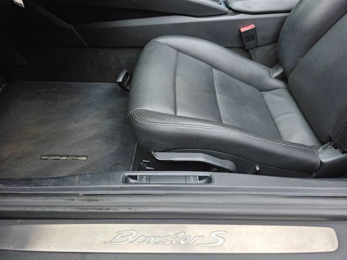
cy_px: 130
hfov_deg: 73.9
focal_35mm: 23
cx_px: 174
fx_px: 231
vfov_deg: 58.9
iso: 40
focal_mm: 6.3
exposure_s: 1/180
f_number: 1.7
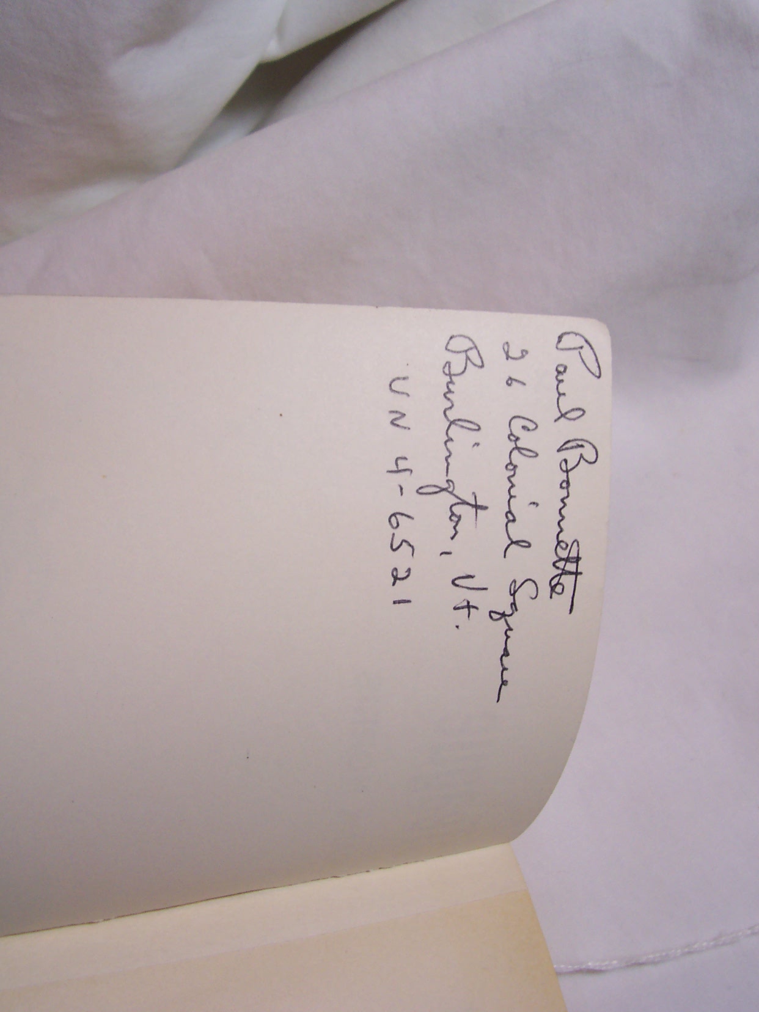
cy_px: 506
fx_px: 1082
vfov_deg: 50.1
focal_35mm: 37
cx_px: 380
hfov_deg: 38.7
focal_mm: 5.6
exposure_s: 1/45
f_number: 2.8
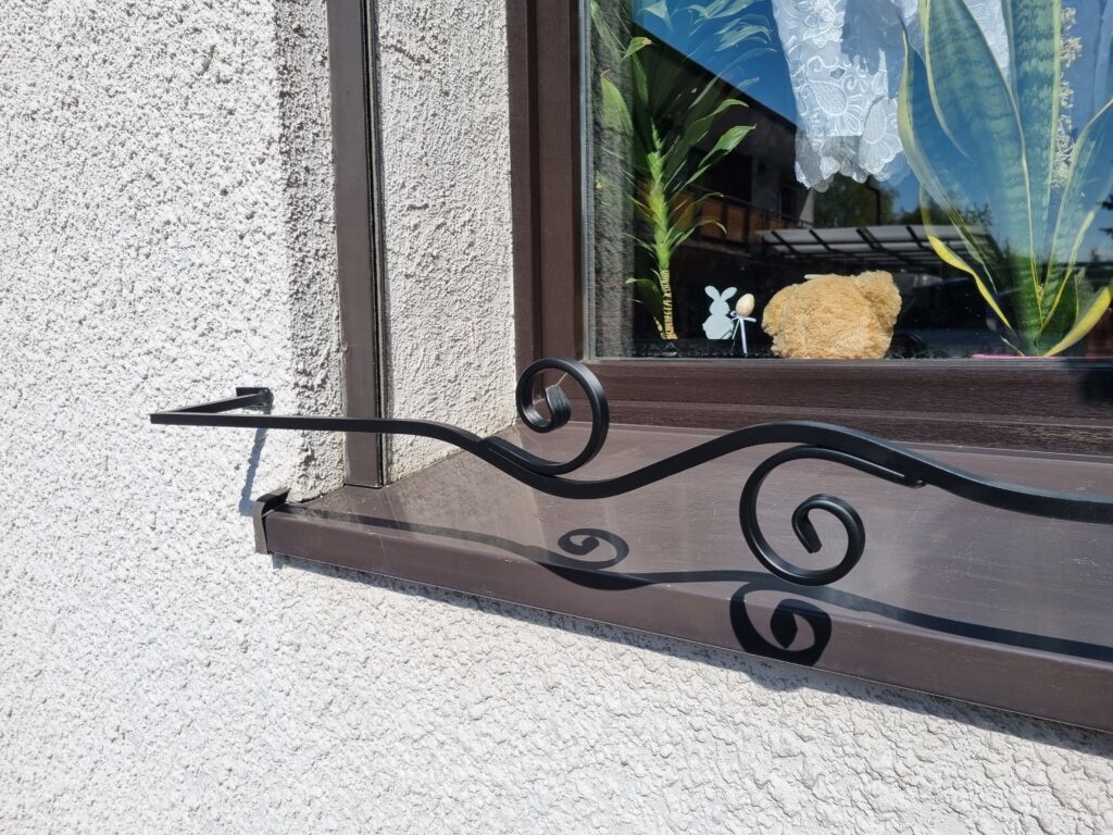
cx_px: 556
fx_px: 836
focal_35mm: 26
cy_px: 418
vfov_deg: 53.1
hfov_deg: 67.3
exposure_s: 1/4624
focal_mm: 5.4
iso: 50
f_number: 1.8
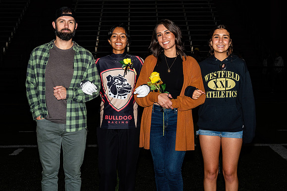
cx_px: 145
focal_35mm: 76
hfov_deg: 26.5
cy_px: 95
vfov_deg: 17.9
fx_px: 610
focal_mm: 42
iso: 320
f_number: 5
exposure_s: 1/200
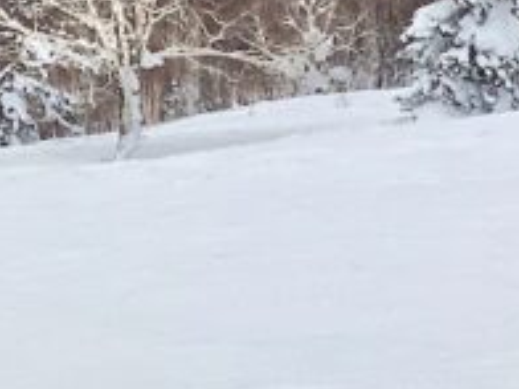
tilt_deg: -11.3
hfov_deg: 9.2
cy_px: -254
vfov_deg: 6.9
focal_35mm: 212
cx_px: -175
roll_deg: +1.4
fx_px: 3179
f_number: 2
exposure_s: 1/1712
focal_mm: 6
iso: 20
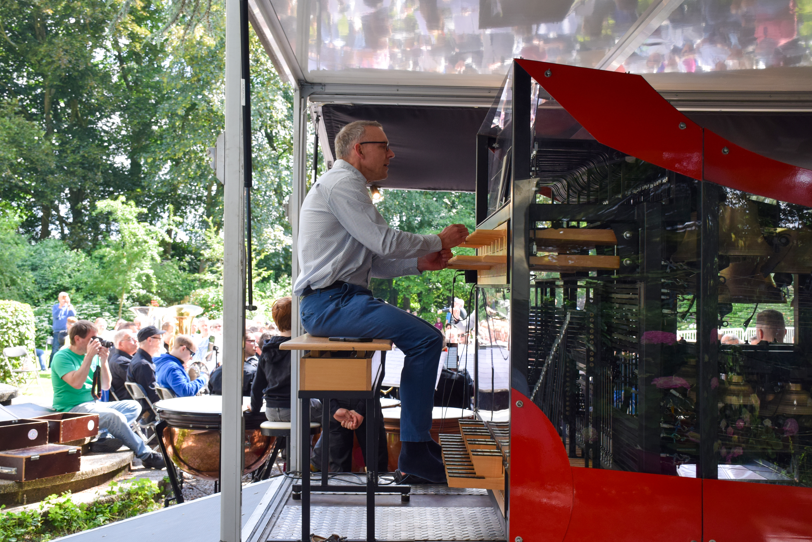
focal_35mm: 39
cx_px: 406
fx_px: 880
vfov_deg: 34.2
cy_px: 271
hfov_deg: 49.6
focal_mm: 26
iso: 400
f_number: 6.3
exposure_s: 1/160
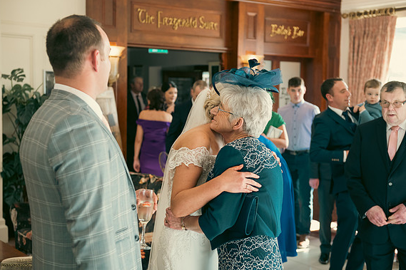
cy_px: 134
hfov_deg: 37.5
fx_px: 598
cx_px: 204
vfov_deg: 25.5
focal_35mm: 53
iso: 400
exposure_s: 1/80
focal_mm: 52
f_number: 3.5
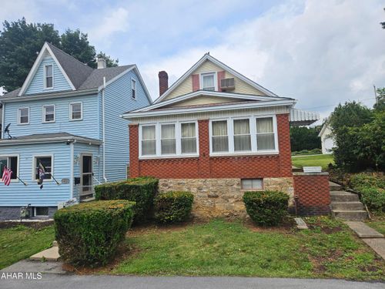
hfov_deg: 73.9
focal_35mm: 23
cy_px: 144
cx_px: 192
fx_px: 256
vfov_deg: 58.9
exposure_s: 1/1746
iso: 25
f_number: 1.8
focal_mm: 5.4
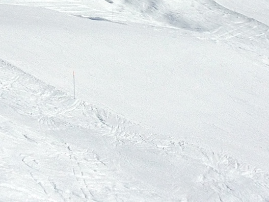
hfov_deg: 18.5
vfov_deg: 13.7
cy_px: -15
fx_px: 824
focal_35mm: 106
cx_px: 153
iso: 64
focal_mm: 4.28
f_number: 2.4
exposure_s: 1/6944
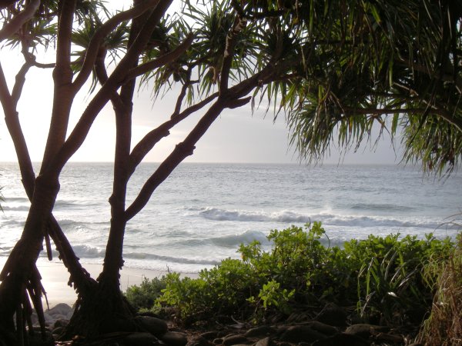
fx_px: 734
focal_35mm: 55
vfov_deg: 26.6
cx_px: 231
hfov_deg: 34.9
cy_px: 173
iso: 80
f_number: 3.6
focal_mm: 9.2
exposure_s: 1/500
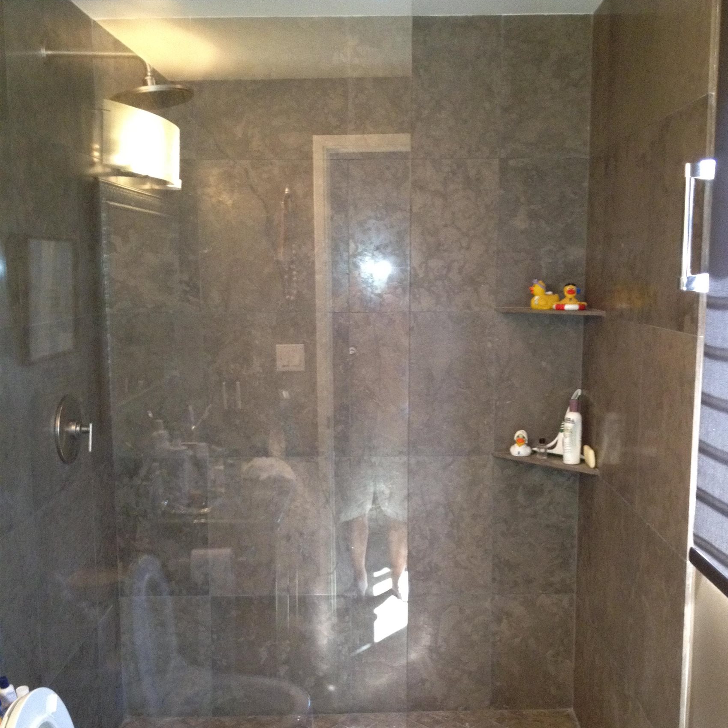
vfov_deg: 39.9
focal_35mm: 42
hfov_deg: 40.0
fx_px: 999
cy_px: 414
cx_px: 370
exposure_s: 1/20
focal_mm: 4.28
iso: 400
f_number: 2.4
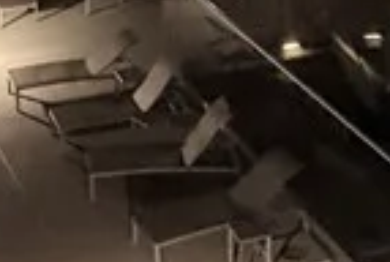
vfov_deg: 10.6
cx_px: 177
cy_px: -439
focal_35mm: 104
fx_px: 1129
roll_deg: +0.9
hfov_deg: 19.6
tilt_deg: +2.3
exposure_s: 1/30
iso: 2500
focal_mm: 2.22
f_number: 2.2
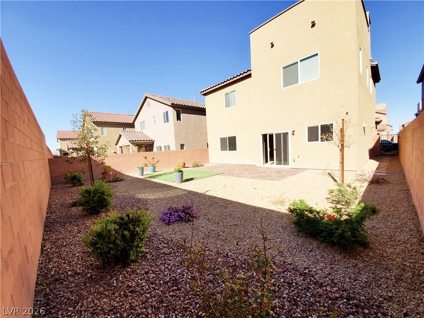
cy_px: 159
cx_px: 212
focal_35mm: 13
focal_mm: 1.8
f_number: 2.2
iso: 50
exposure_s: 1/1052
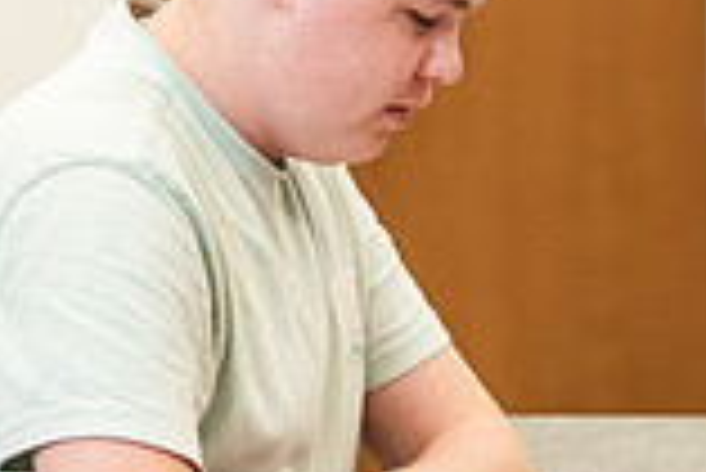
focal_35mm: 387
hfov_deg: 5.3
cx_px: 571
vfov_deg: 3.6
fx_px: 7596
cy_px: 294
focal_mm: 105
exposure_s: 1/200
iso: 1000
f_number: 3.2
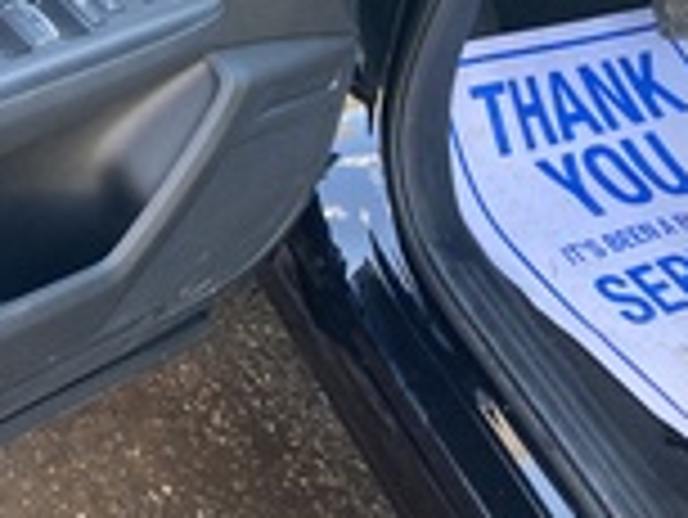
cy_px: -43
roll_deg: -3.5
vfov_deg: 18.5
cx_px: -225
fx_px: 1532
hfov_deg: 22.4
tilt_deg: -33.1
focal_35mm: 77
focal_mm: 3.99
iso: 64
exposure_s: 1/121
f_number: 1.8
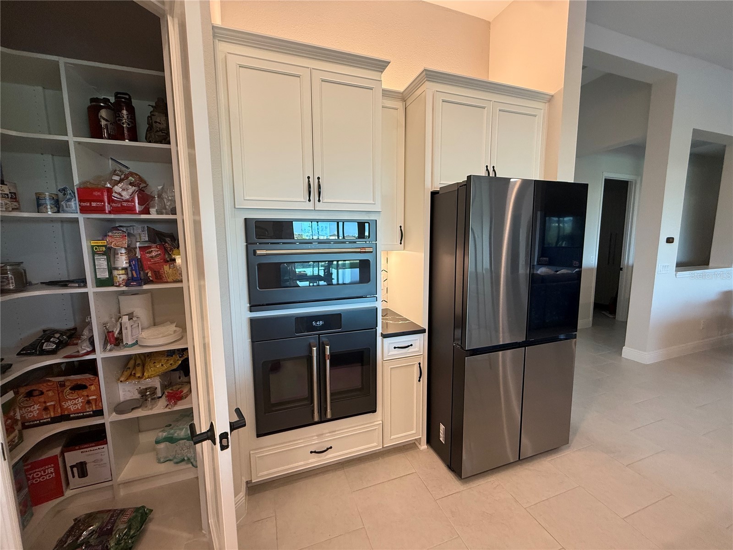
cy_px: 275
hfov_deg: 102.1
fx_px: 296
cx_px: 366
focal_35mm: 14
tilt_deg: -5.9
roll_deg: +1.2
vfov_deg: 85.7
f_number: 2.2
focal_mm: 2.22
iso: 250
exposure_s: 1/120
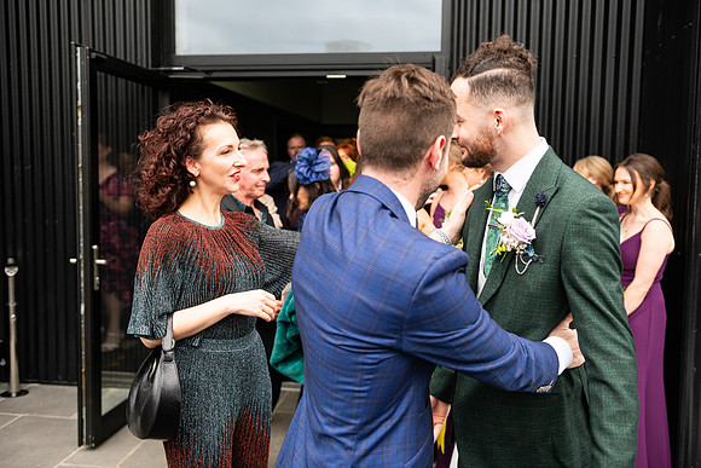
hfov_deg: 54.4
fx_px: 682
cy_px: 234
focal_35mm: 35
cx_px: 350
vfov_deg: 37.9
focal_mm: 35
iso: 125
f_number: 3.5
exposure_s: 1/200
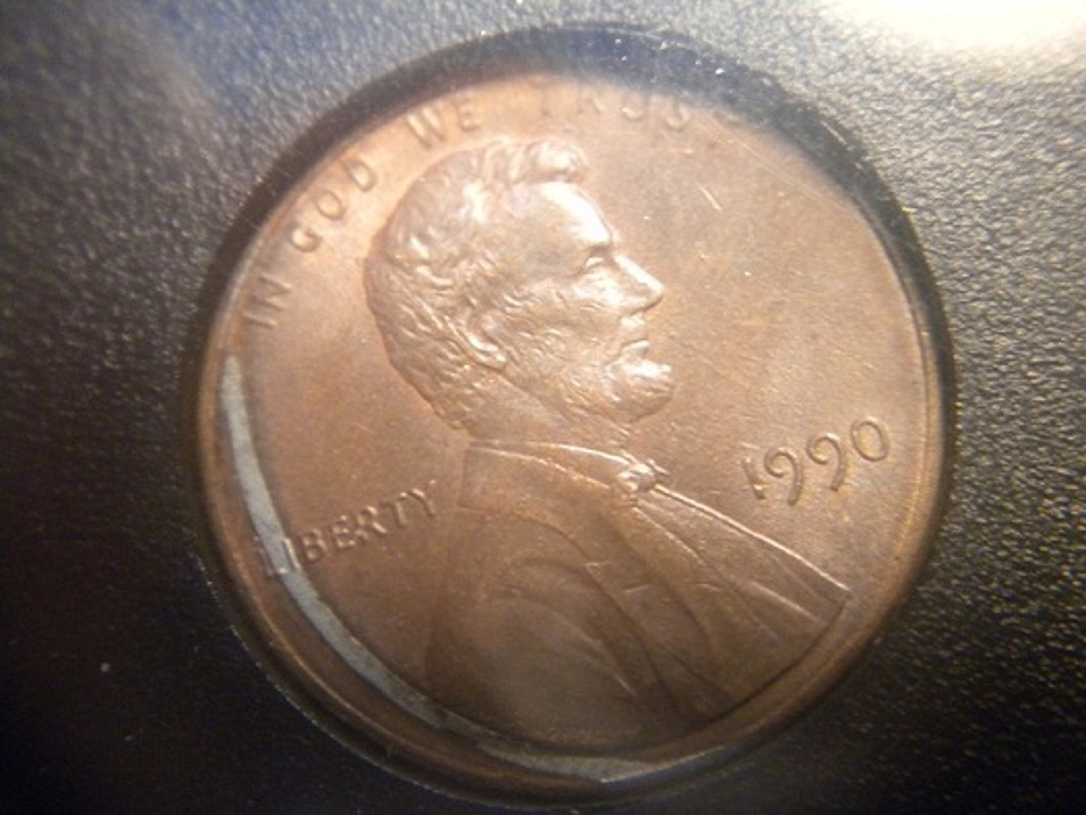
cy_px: 408
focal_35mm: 35
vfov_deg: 40.7
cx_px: 543
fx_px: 1099
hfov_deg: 52.6
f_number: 3.1
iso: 400
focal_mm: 6.3
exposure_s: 1/18.8
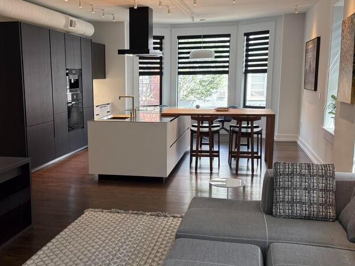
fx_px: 421
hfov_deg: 45.4
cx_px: 137
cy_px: 148
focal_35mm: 41
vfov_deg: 35.1
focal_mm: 6.76
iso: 200
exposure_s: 1/146
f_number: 1.78
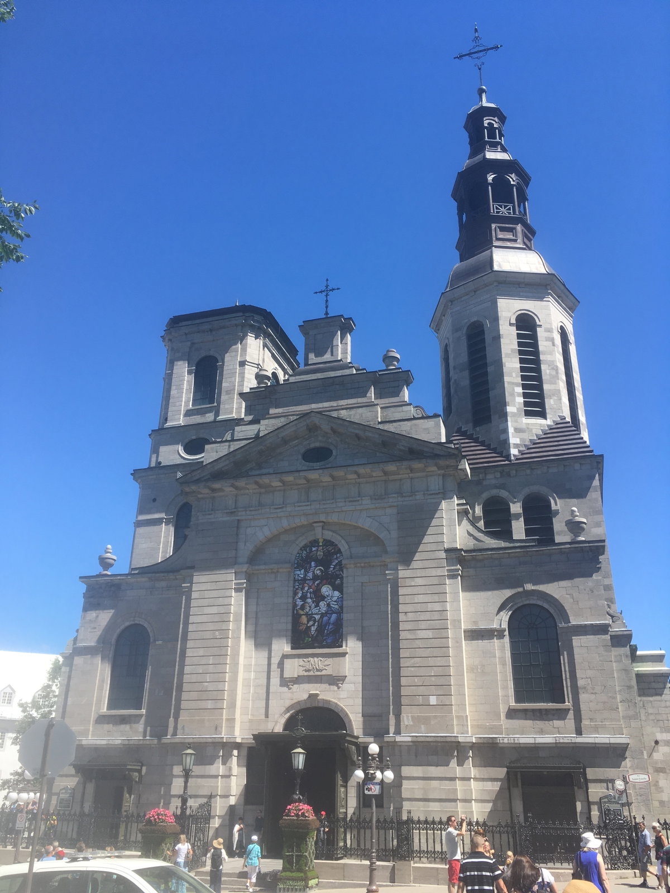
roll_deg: -0.5
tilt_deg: +22.4
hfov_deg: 48.2
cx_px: 335
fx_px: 748
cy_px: 446
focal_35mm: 29
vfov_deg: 61.7
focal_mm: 4.15
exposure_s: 1/974
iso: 25
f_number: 2.2
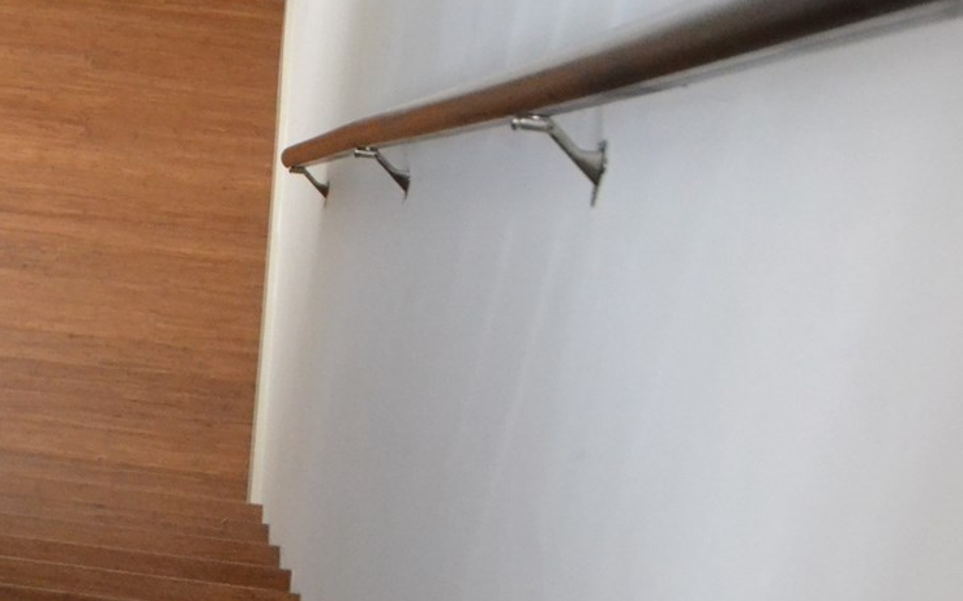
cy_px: 310
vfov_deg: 12.1
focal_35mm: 108
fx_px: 2834
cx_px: -84
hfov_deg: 18.6
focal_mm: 24
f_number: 4.5
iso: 2500
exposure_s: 1/60
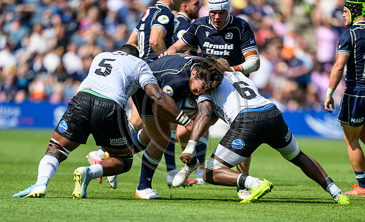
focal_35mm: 731
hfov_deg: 2.9
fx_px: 7210
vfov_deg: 1.8
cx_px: 179
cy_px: 153
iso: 250
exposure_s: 1/2000
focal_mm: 560
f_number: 4
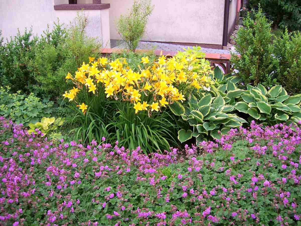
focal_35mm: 36
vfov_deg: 39.7
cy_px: 113
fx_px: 313
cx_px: 150
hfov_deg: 51.4
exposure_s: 1/112
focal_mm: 6
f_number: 3.03
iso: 141
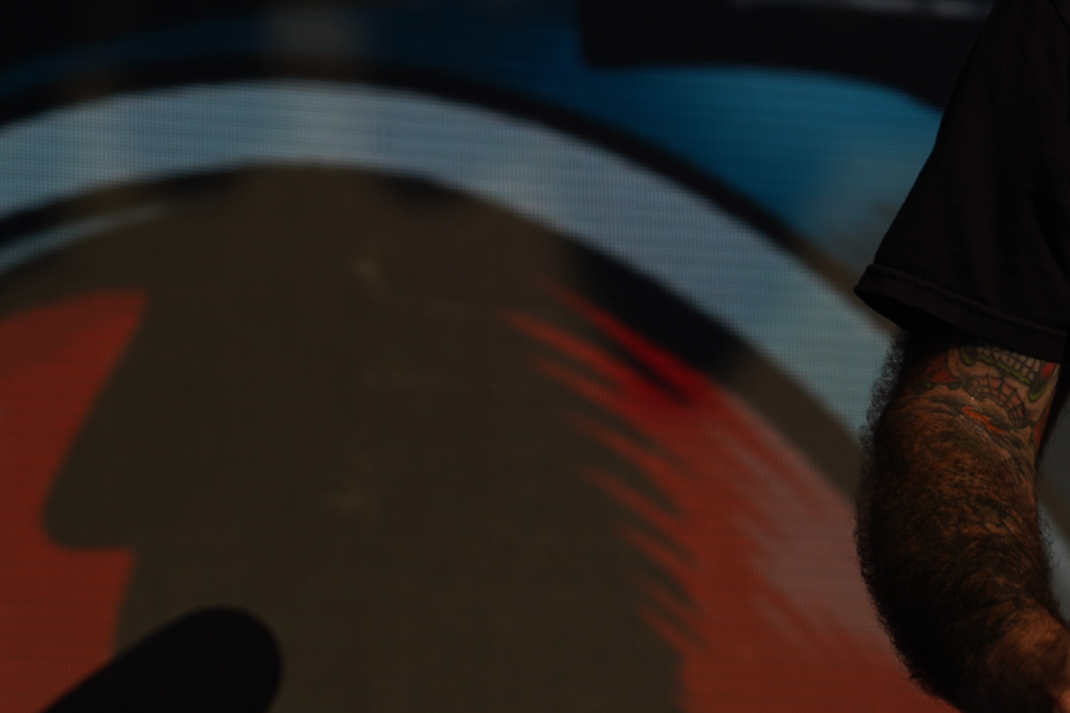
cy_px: -75
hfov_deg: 7.6
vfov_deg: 5.1
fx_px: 7994
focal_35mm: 269
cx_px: 961
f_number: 8
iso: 100
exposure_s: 1/800
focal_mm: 105
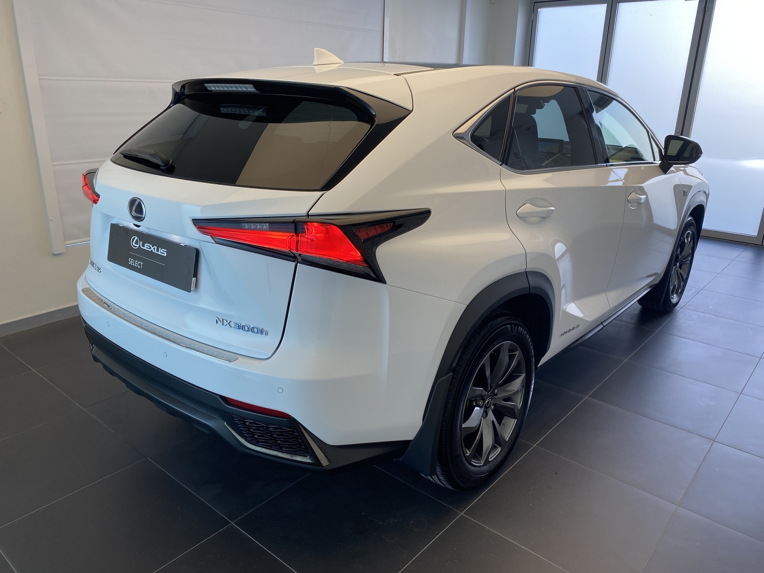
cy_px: 286
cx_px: 382
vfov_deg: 53.1
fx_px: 574
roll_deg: -0.1
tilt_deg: -19.2
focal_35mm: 26
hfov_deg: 67.3
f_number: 1.8
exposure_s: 1/122
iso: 32
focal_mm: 4.25
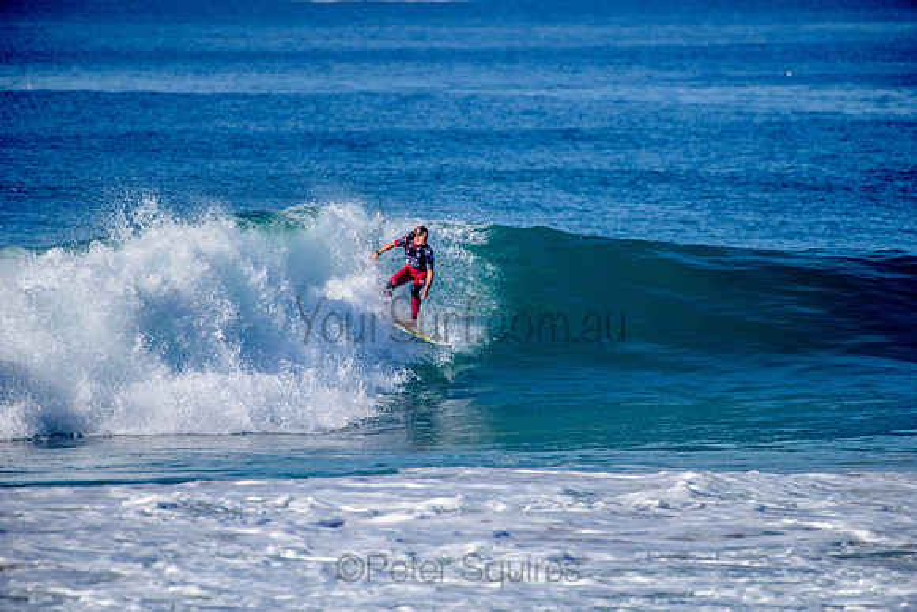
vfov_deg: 2.8
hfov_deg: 4.1
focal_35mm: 500
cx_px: 458
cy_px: 306
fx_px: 12738
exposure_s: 1/1600
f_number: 5.6
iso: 140
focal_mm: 500
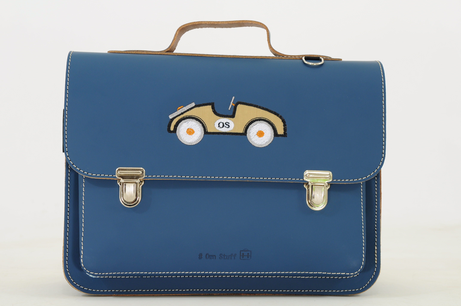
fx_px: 883
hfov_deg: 29.3
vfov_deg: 19.7
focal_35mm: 69
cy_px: 153
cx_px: 230
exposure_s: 1/25
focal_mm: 46
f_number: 9
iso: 200
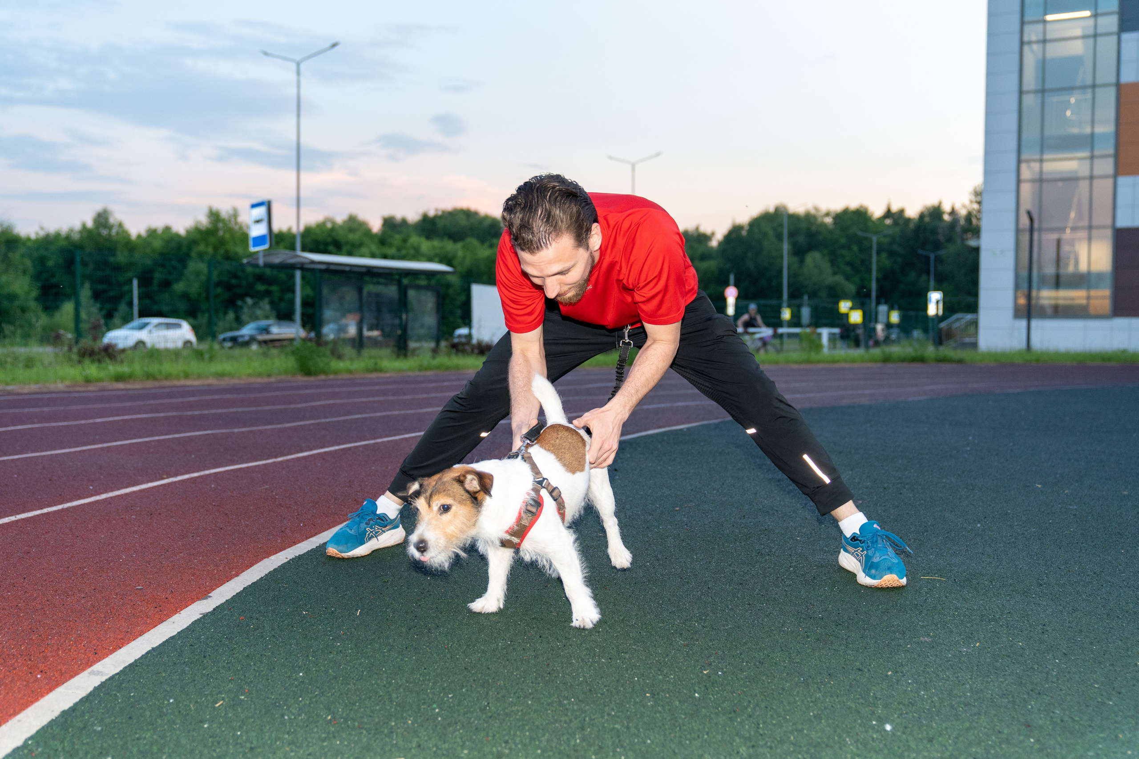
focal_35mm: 35
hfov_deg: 54.4
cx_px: 570
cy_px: 380
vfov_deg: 37.9
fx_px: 1107
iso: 1600
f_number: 2.8
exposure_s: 1/250
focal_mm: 35
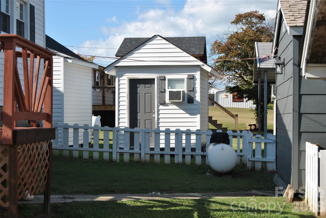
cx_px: 163
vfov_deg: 21.6
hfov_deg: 31.9
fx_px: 571
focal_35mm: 63
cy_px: 109
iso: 100
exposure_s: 1/250
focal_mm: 42
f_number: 8
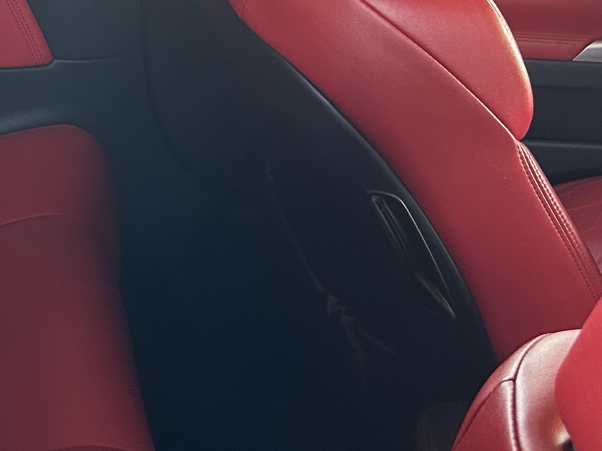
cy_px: 103
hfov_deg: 22.8
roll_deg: -1.5
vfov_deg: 18.3
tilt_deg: -30.7
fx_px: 1392
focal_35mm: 80
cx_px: -88
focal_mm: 5.7
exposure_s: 1/60
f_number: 1.5
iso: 160
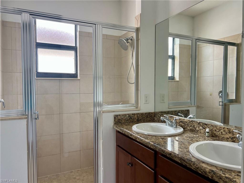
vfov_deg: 53.1
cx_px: 122
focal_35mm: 26
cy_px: 92
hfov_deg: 67.3
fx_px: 183
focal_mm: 5.7
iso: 125
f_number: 1.5
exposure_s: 1/117
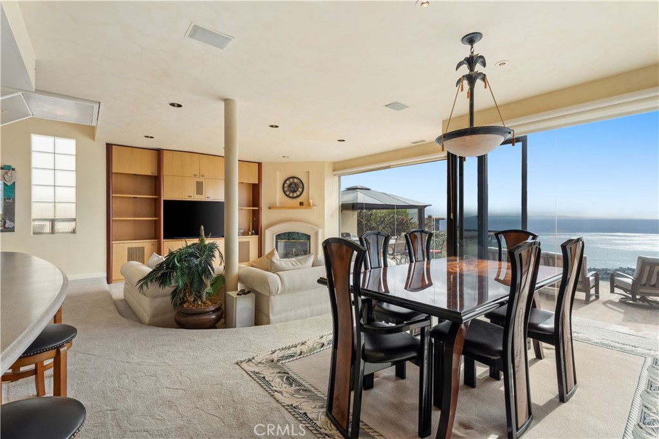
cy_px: 220
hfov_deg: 96.7
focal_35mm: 16
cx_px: 330
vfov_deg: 73.8
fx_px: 293
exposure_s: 1/15
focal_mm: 16
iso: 200
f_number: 9
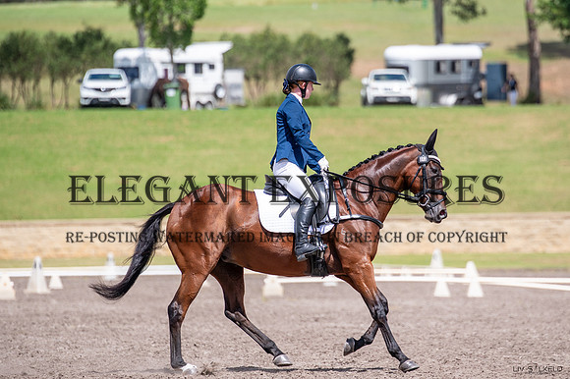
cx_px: 329
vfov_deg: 5.1
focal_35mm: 269
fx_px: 4254
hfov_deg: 7.7
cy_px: 150
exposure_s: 1/2000
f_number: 3.2
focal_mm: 200
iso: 100
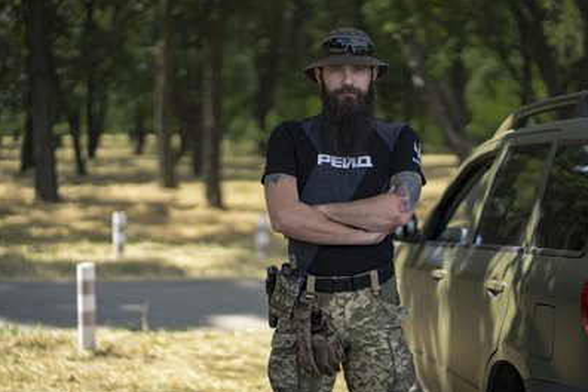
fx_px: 1405
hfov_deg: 23.6
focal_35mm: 86
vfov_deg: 15.9
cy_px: 195
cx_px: 294
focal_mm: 85
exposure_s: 1/6400
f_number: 1.8
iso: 400
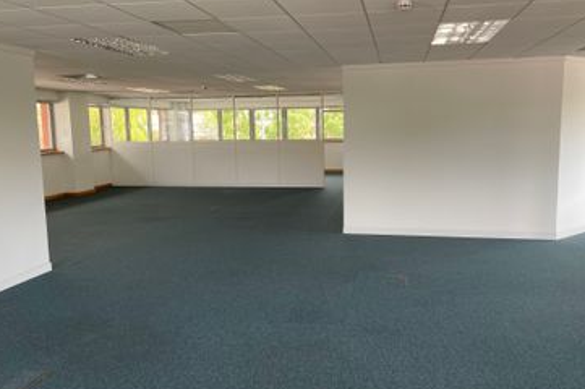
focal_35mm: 30
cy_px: 190
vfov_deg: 43.5
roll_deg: +0.7
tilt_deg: -6.8
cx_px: 314
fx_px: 487
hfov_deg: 61.9
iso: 80
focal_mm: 4.2
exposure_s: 1/121
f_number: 1.6
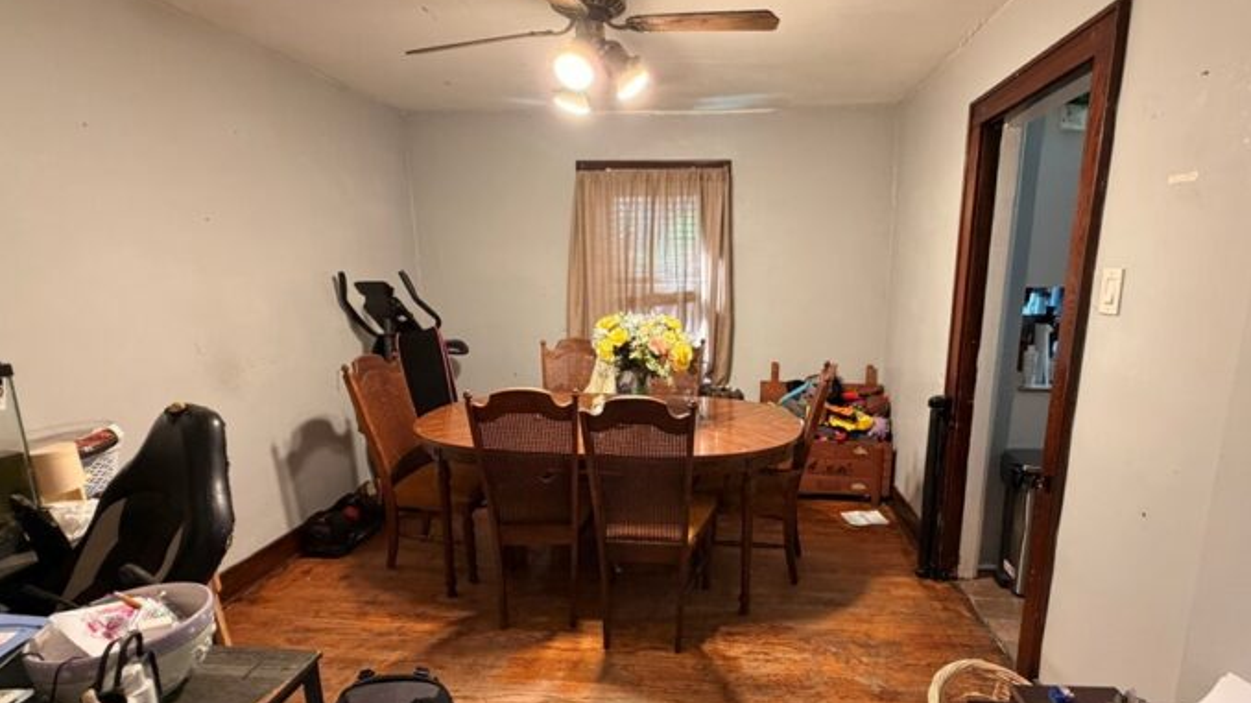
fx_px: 597
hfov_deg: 92.3
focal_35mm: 18
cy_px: 380
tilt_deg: -11.3
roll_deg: +0.0
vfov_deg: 60.9
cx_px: 694
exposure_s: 1/60
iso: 400
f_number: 2.2
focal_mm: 2.22
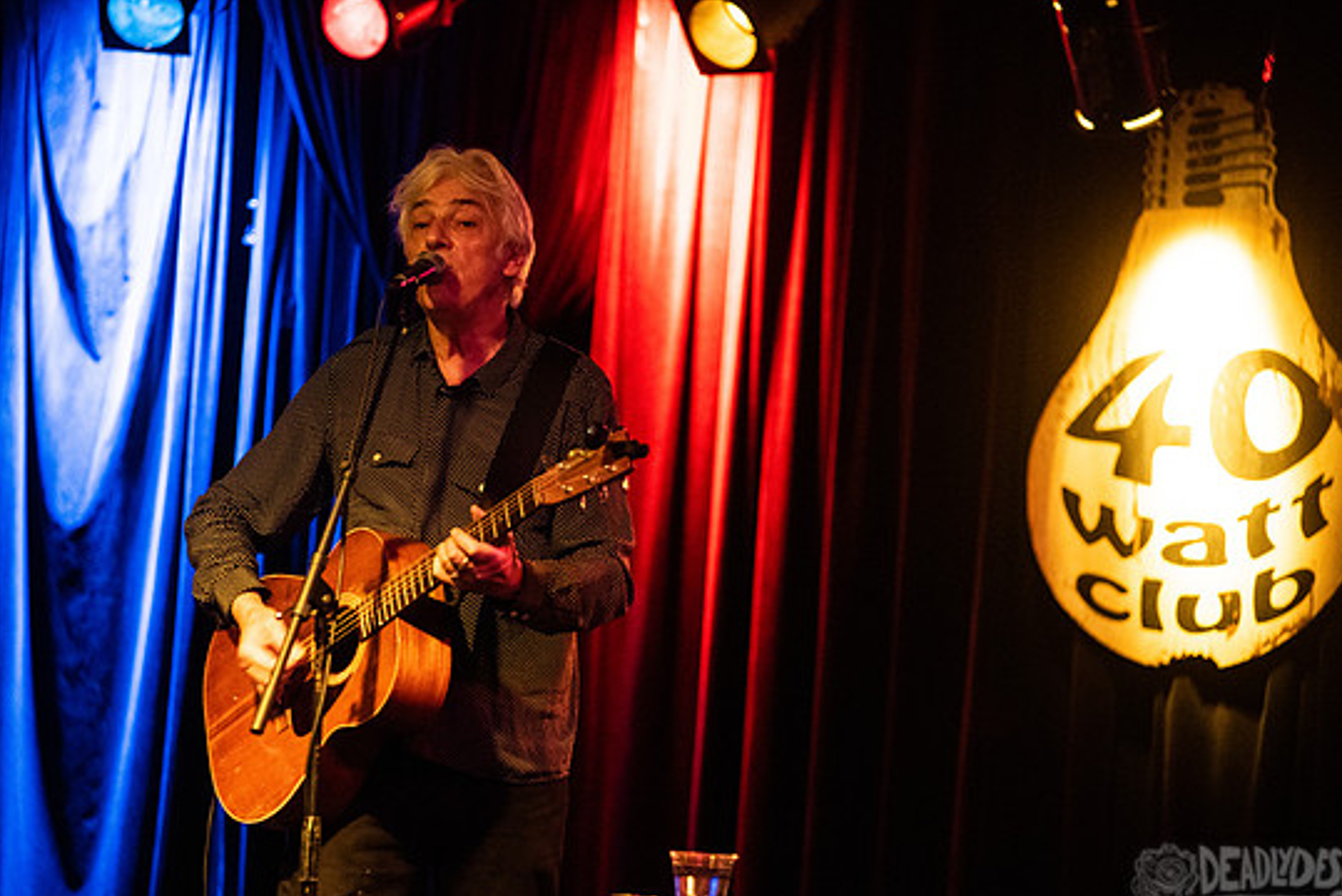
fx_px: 6862
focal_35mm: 184
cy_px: 419
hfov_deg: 11.2
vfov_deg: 7.5
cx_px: 655
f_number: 3.2
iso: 3200
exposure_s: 1/50
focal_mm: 160
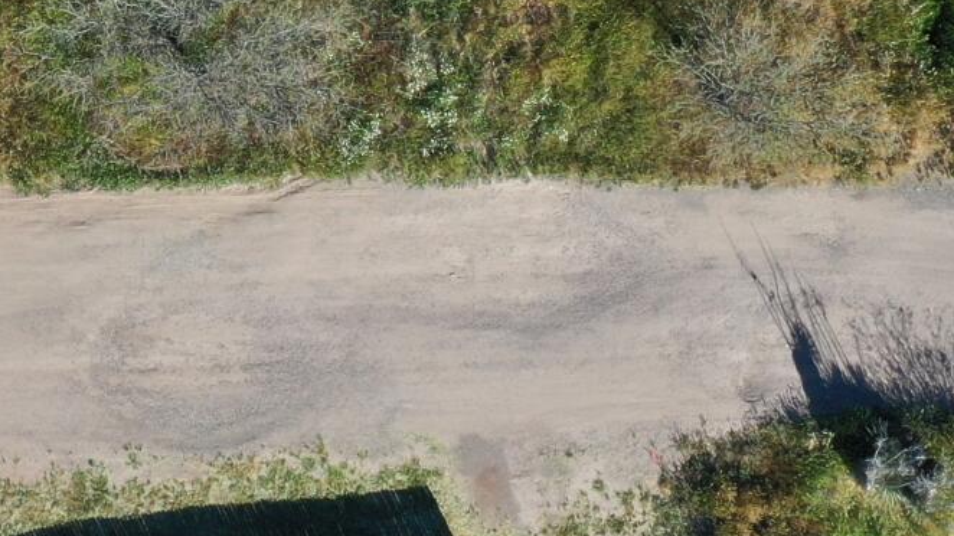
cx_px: -432
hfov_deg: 15.1
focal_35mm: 133
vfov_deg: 8.5
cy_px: -640
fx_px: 3364
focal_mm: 10.26
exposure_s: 1/500
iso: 100
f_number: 5
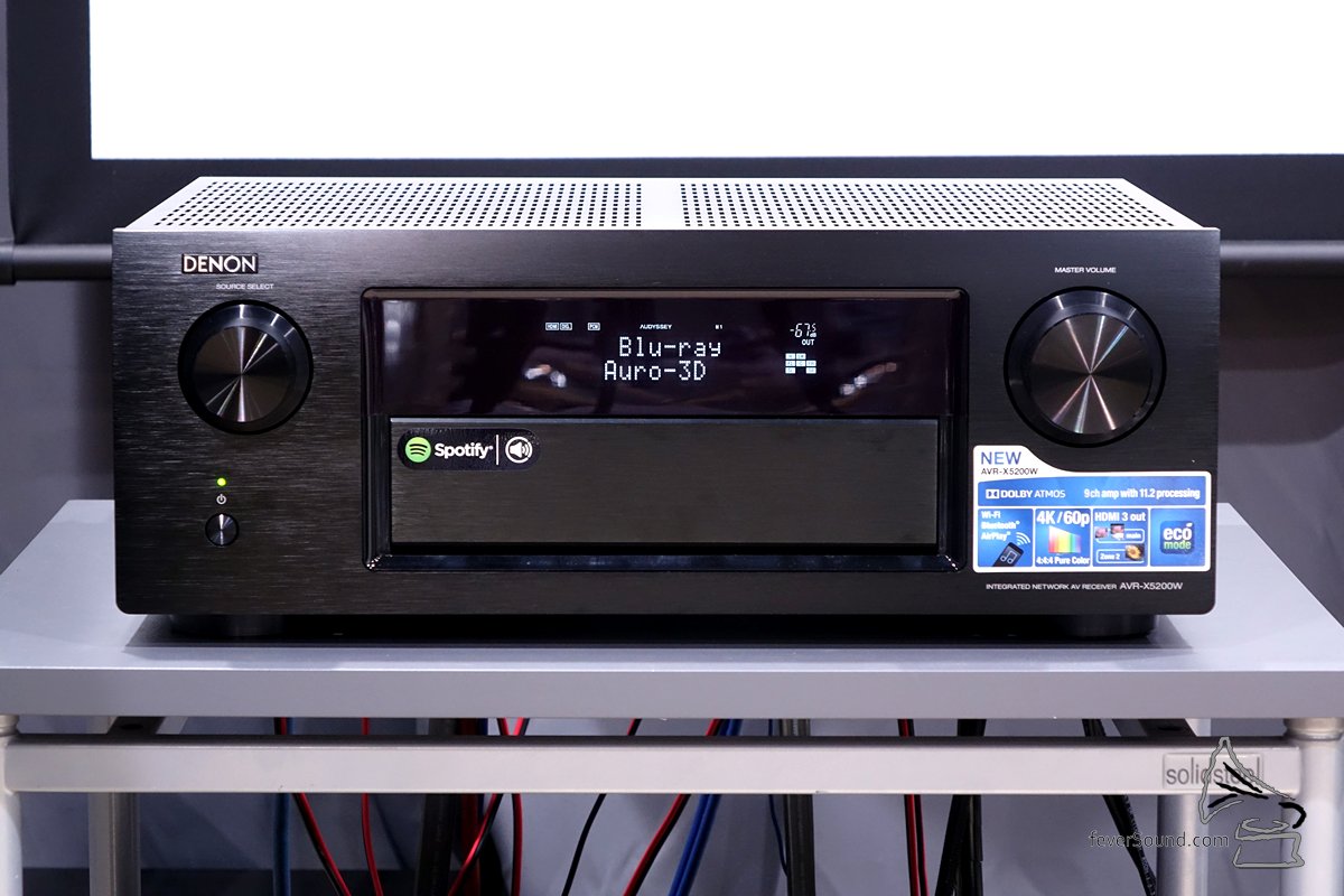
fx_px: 4442
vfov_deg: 11.5
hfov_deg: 17.2
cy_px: 448
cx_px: 672
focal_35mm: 119
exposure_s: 1/5
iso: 800
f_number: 5.6
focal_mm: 43.62
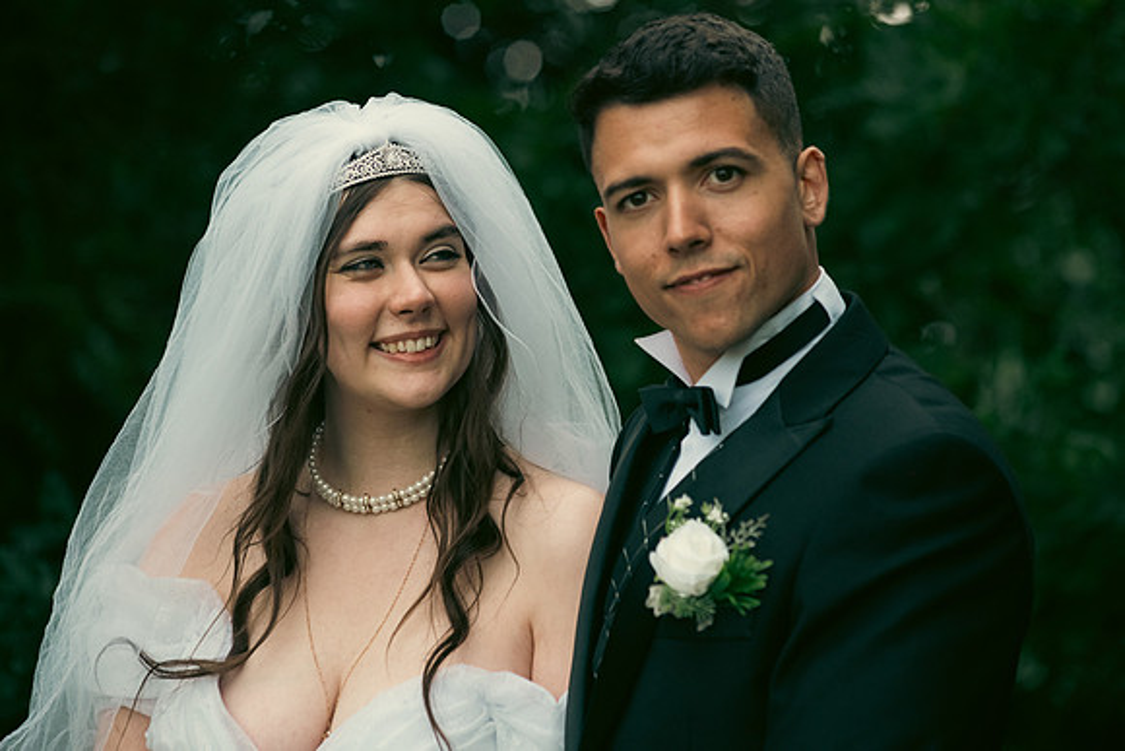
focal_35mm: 145
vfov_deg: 9.5
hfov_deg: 14.2
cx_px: 562
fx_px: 4532
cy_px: 376
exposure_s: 1/160
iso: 800
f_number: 3.5
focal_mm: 145
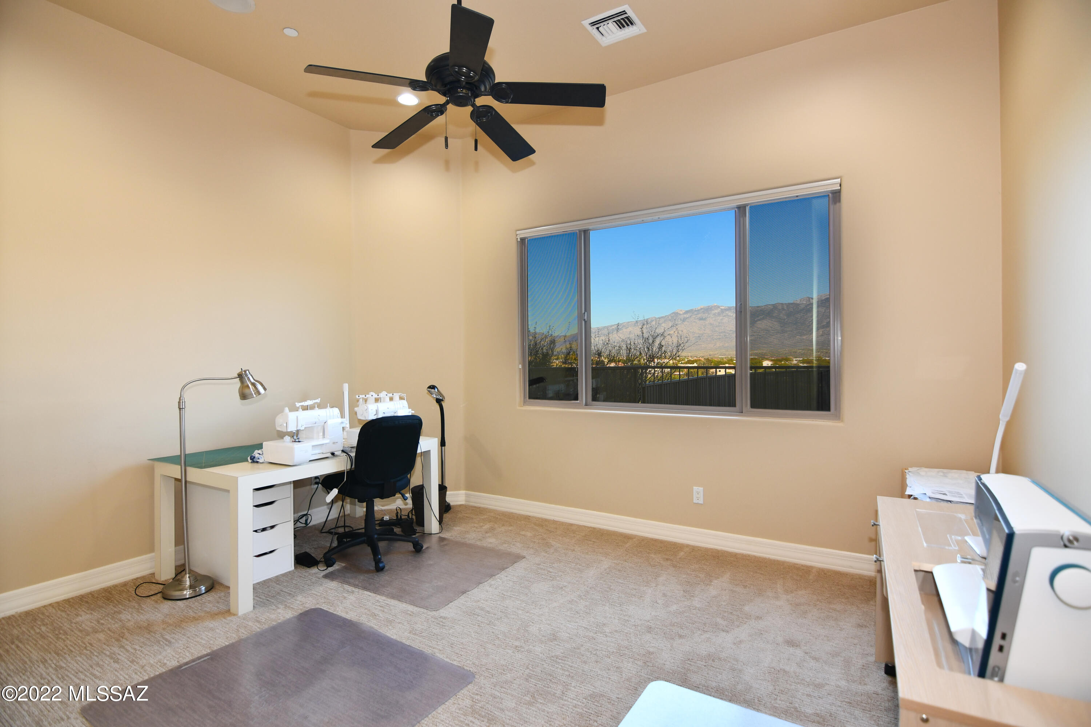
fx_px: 485
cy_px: 364
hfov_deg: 96.7
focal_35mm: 16
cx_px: 546
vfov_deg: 73.7
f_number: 4
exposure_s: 1/60
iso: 250
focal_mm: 11
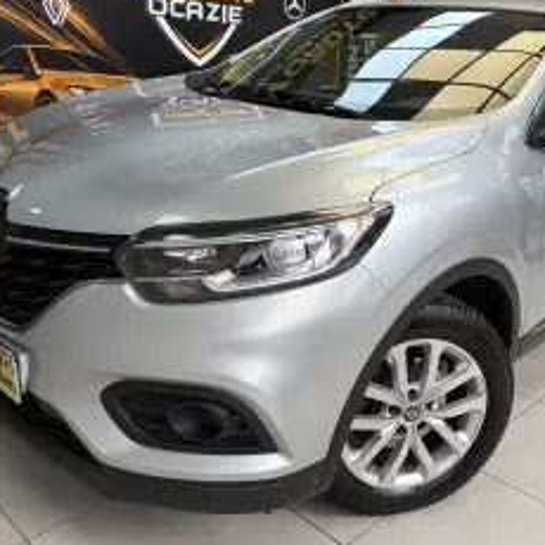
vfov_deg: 46.0
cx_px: 325
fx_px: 641
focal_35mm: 36
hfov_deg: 45.8
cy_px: 265
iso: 40
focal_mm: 5.96
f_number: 1.6
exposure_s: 1/230
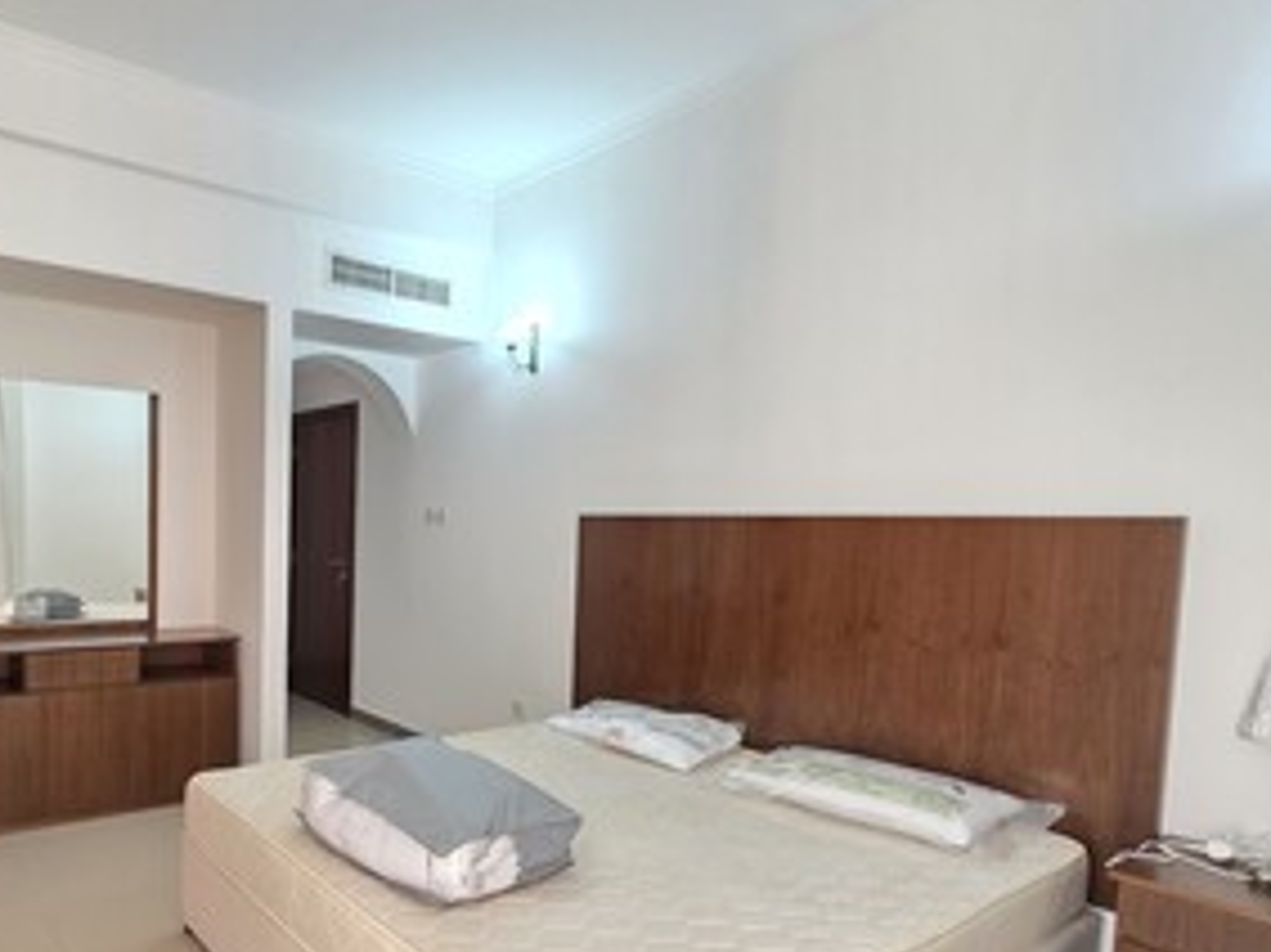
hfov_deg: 75.5
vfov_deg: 62.5
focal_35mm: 21
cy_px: 595
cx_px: 384
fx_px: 771
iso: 320
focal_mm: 2.2
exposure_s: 1/50
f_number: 1.9
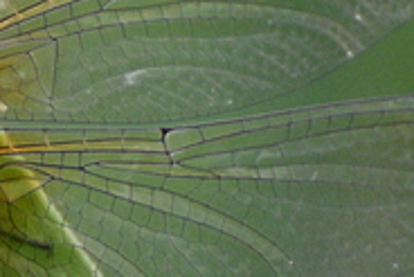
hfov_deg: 0.9
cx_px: -72
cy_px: 365
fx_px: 27022
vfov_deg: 0.6
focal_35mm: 2348
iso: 3200
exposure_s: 1/2500
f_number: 6.3
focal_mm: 300
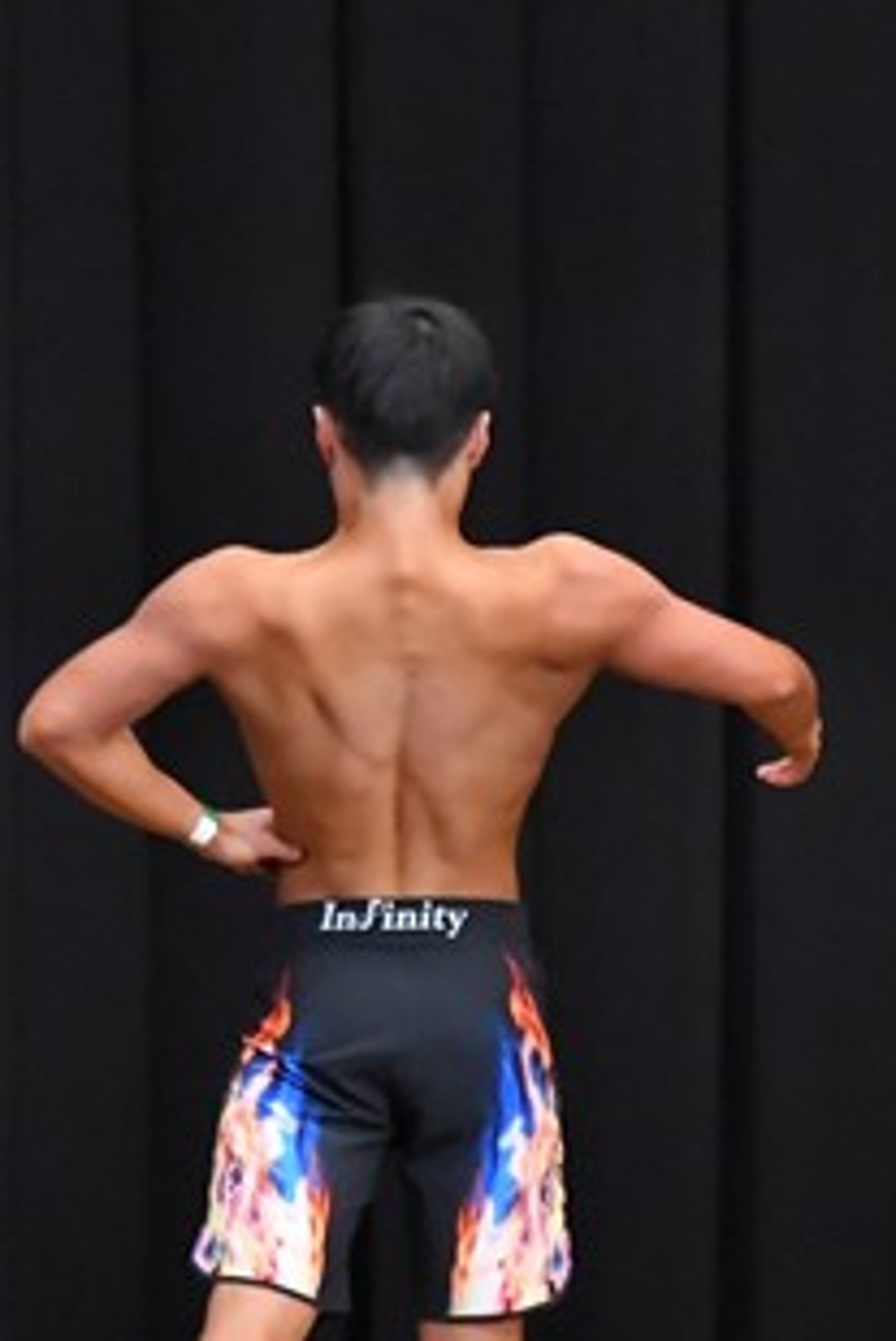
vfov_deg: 4.5
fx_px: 17041
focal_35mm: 457
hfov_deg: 3.0
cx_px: 1444
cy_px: 1073
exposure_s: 1/400
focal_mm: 122
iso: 8000
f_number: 5.6
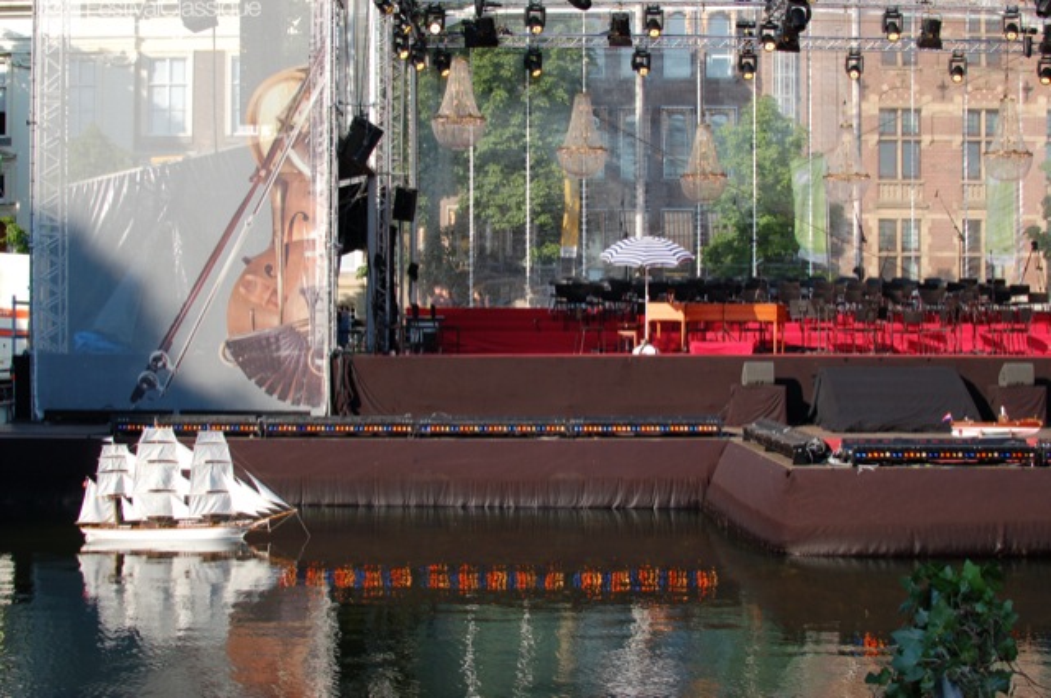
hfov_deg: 37.9
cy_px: 349
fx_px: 1531
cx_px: 526
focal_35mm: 52
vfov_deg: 25.7
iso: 400
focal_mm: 35
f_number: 9
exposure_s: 1/320
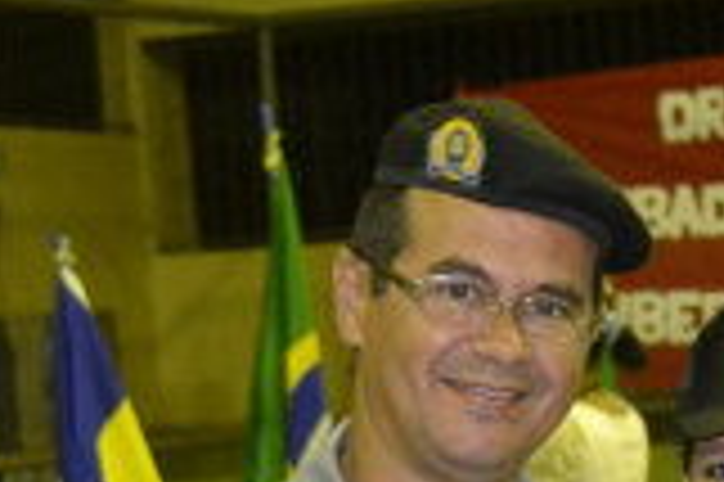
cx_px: 648
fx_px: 3737
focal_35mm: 186
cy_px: 705
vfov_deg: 7.3
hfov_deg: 11.0
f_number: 4.5
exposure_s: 1/60
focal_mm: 40
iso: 3200
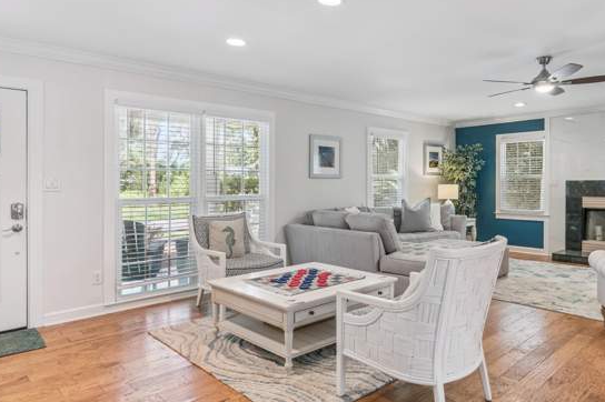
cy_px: 183
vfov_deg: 51.2
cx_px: 394
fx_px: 420
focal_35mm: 25
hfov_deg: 69.9
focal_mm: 17
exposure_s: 1/25
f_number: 8
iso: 250
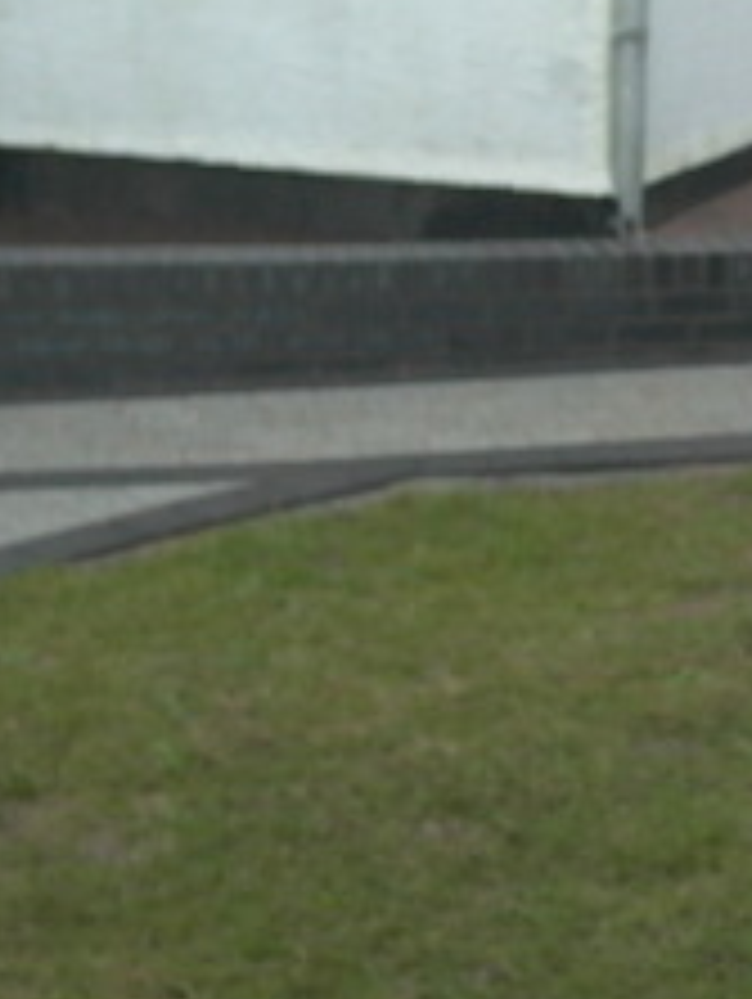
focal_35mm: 76
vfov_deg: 25.3
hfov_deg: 18.8
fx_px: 2197
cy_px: 243
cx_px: 775
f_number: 4.03
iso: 100
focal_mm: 7.13
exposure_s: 1/206
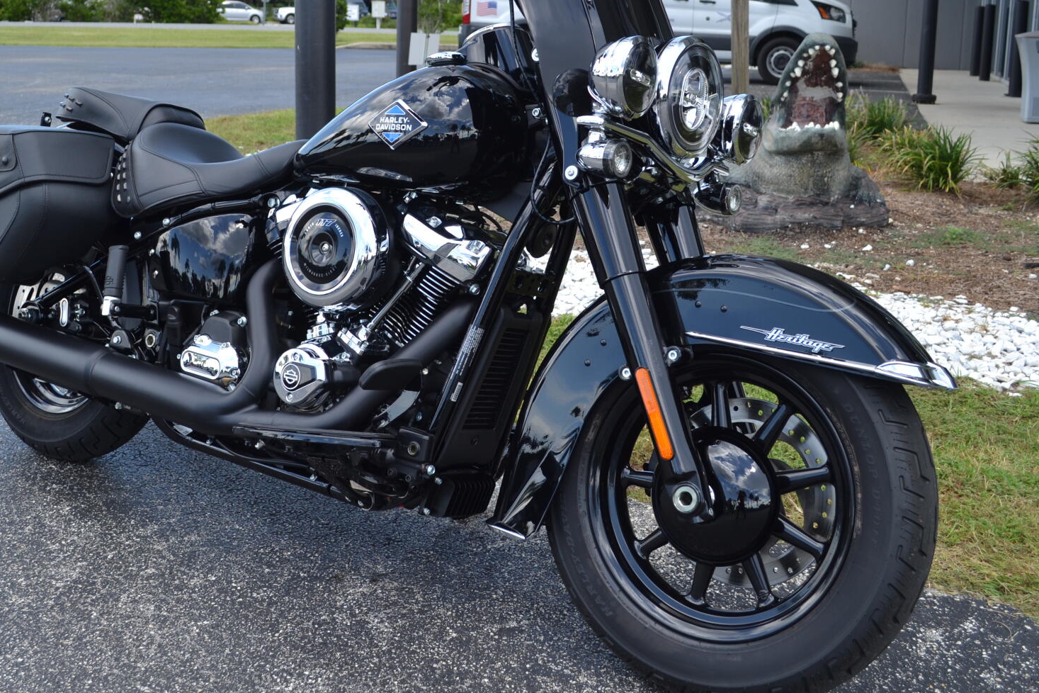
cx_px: 453
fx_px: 1299
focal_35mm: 45
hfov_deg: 43.5
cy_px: 244
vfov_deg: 29.7
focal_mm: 22
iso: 100
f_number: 5.6
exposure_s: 1/125
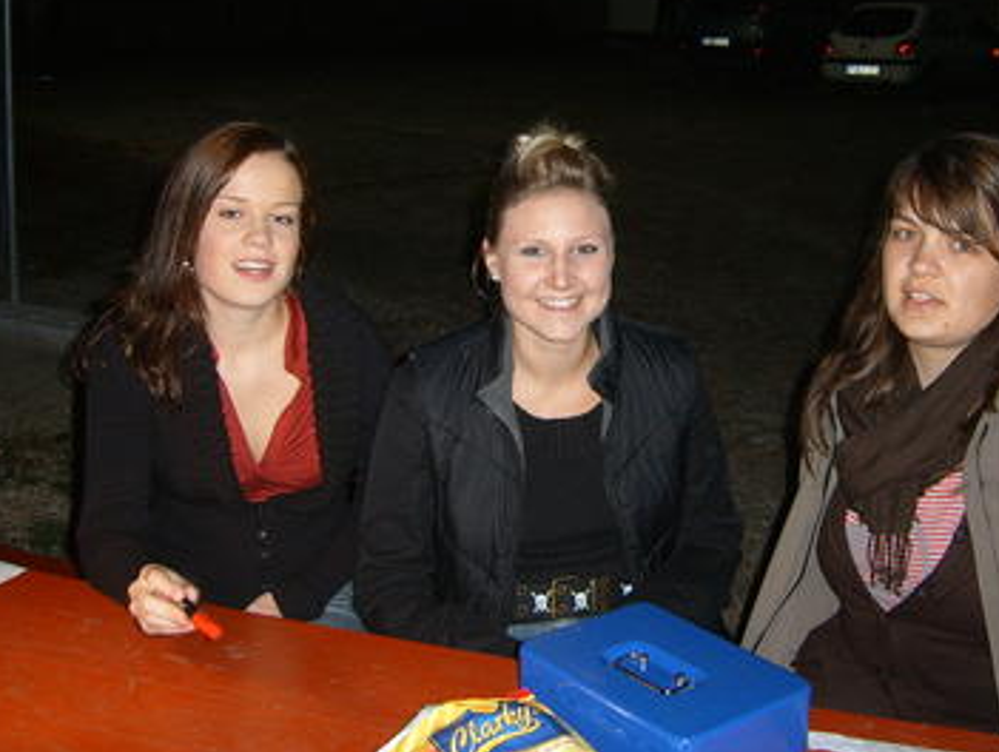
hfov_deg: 40.2
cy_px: 256
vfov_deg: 30.7
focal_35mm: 47
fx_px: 1358
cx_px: 592
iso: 100
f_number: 2.8
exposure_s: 1/30
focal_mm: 5.8
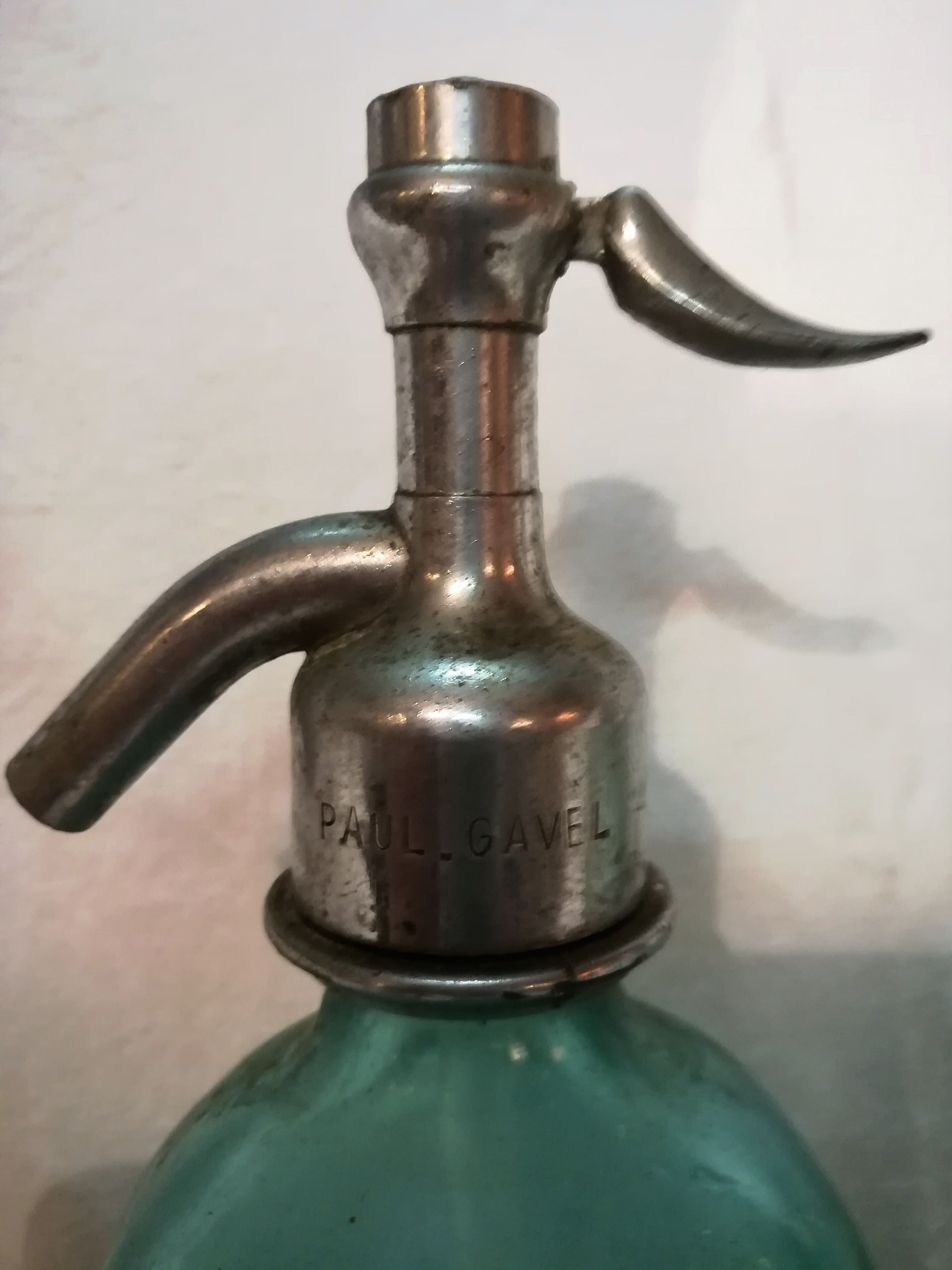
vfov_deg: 67.3
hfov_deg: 53.1
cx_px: 476
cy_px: 635
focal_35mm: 26
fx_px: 953
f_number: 2.2
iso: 500
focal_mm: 3.83
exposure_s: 1/20
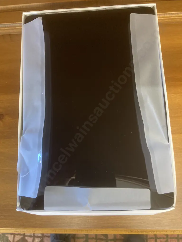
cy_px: 121
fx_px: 196
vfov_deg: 63.4
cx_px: 91
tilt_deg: -77.0
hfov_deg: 49.7
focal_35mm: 28
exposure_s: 1/33
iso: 320
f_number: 1.8
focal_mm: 3.99
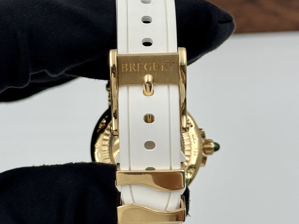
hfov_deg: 39.7
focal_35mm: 48
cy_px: 112
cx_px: 150
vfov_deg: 30.3
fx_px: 415
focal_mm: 6.76
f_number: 1.78
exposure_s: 1/577
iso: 64
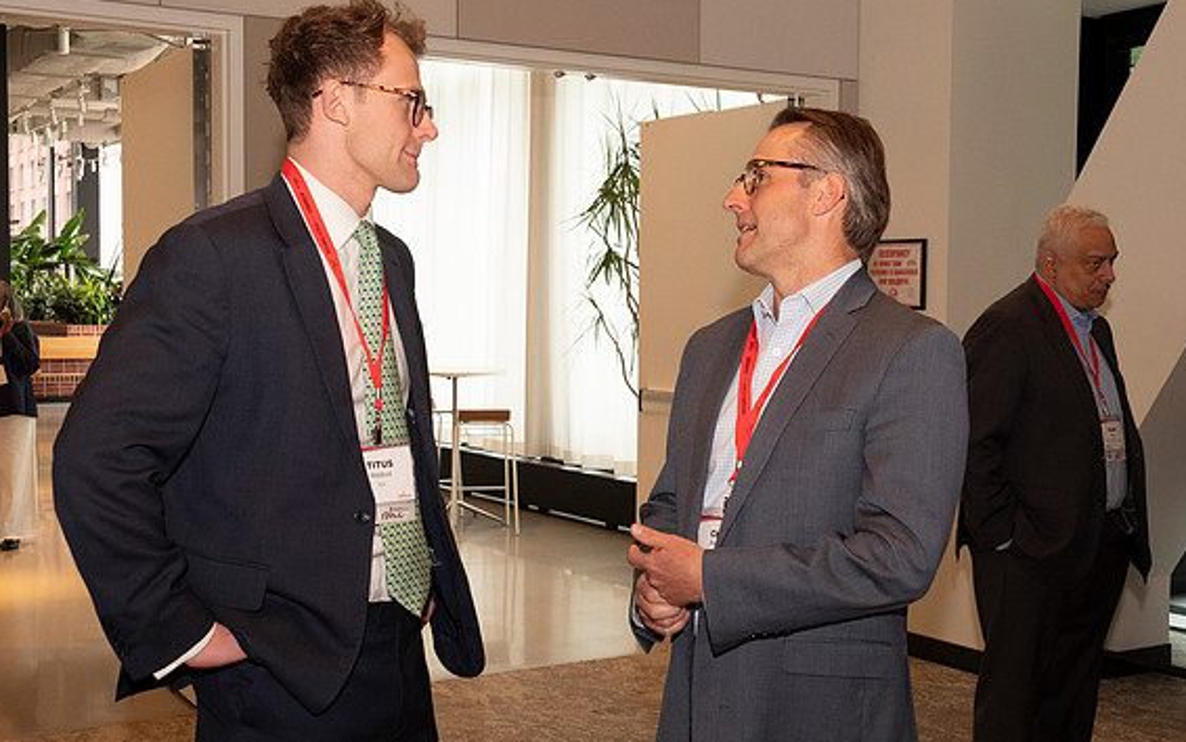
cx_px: 593
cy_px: 391
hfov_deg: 42.6
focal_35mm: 47
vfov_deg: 27.4
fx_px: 1519
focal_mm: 30
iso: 2000
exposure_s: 1/80
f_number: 10
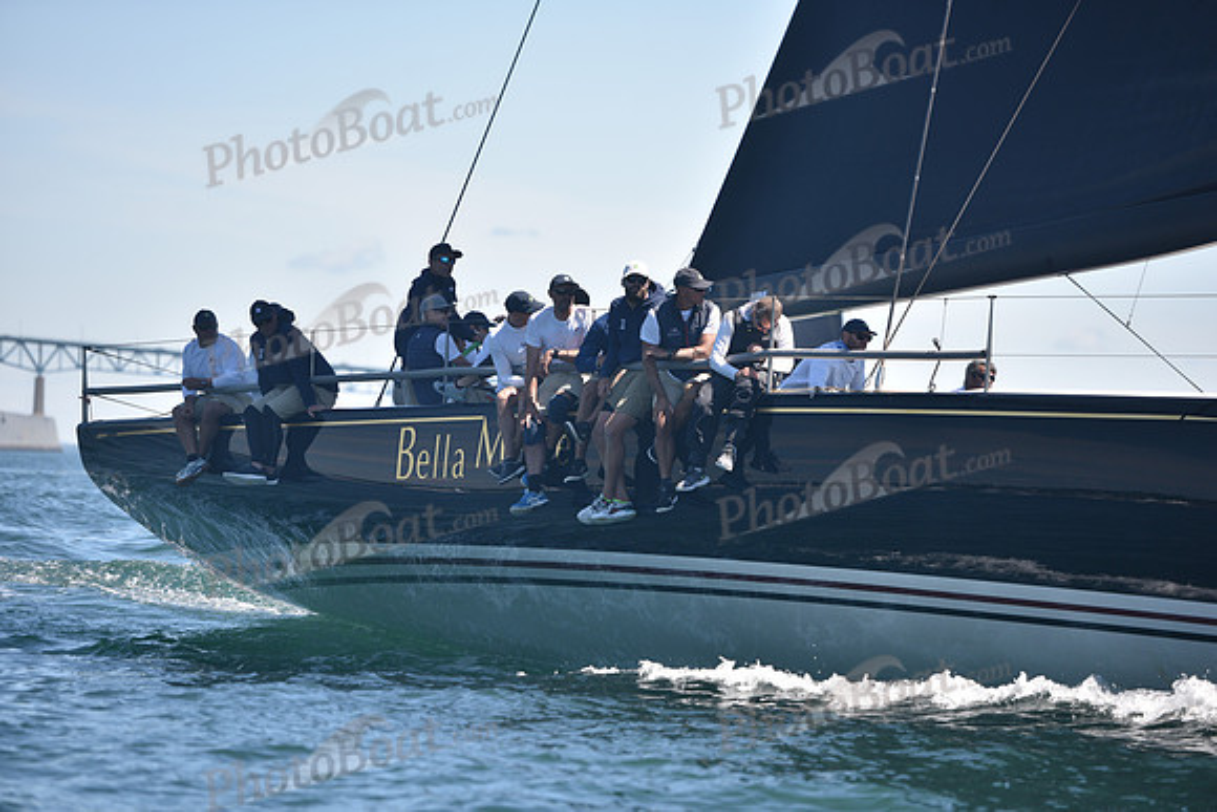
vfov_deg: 8.3
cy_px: 406
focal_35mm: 165
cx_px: 608
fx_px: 5579
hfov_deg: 12.4
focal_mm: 165
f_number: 3.2
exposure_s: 1/1000
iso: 200
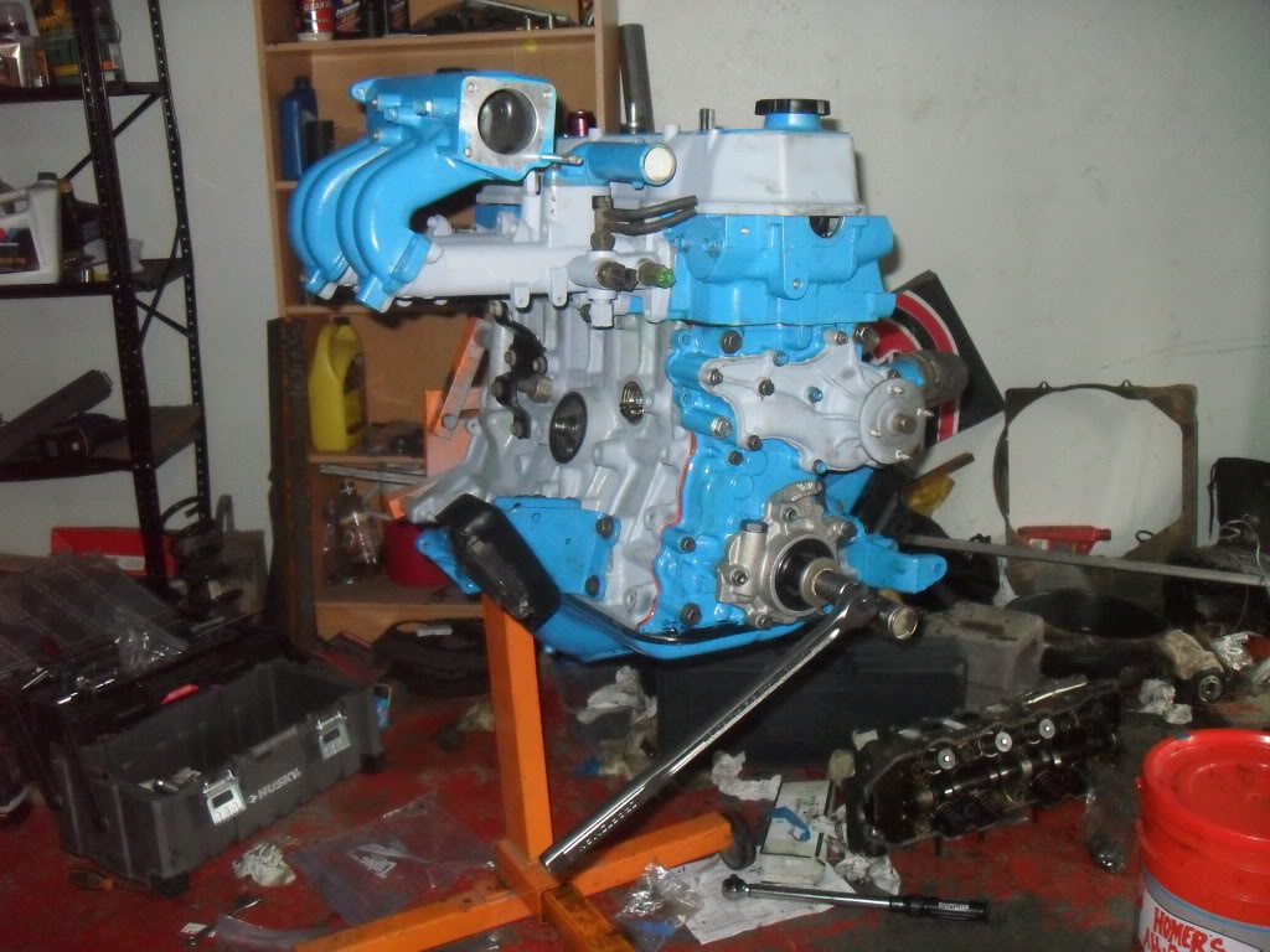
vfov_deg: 40.7
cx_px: 635
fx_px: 1284
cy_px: 476
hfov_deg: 52.6
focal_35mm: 35
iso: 400
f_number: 2.8
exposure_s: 1/45
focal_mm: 6.2
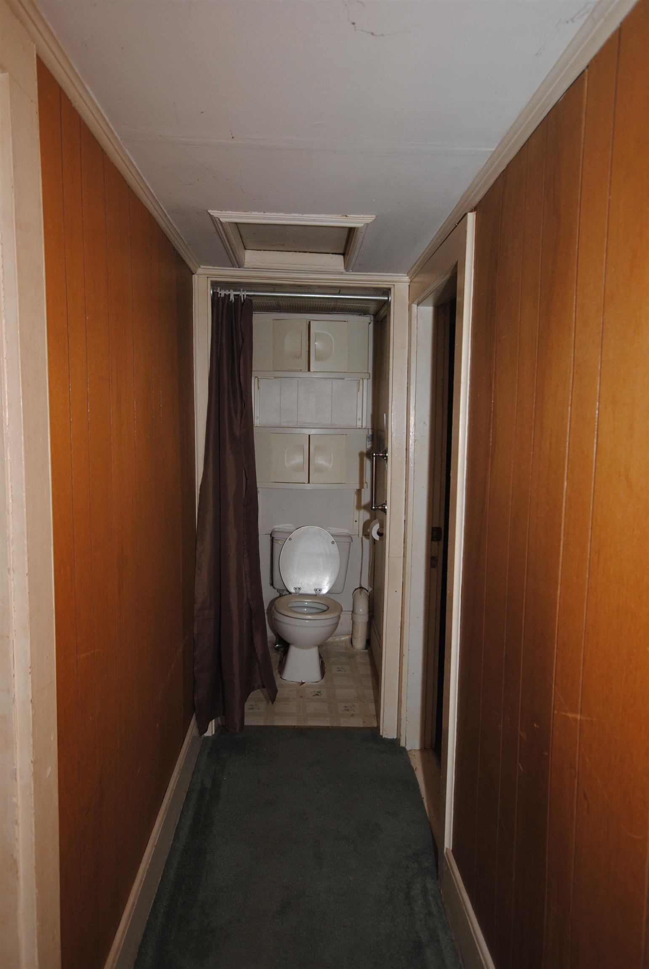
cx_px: 324
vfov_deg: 73.7
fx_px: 647
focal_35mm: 24
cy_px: 484
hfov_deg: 53.3
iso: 200
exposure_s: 1/60
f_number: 5
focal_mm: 16
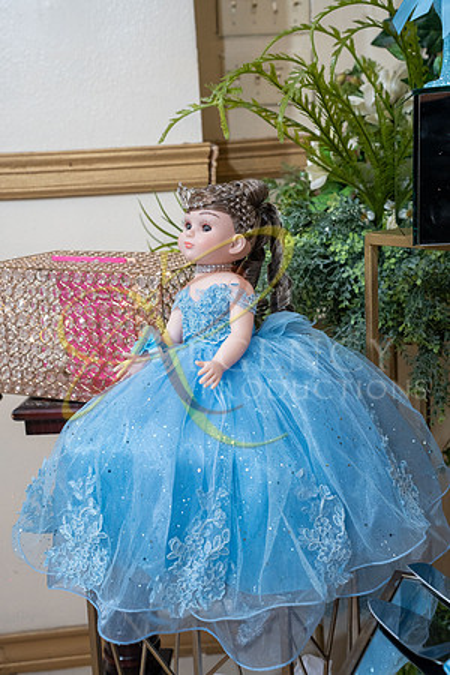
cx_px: 225
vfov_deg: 44.5
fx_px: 825
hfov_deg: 30.5
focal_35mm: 44
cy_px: 338
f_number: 5.6
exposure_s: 1/125
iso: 4000
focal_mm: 44
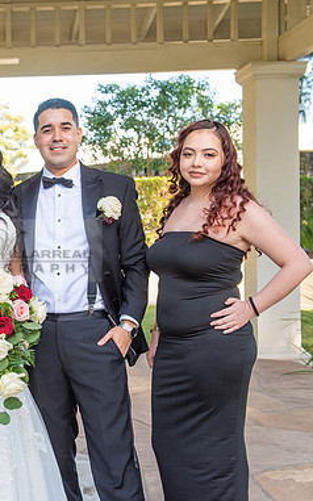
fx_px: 806
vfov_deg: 34.6
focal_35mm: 59
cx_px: -9
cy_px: 250
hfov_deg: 21.1
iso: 200
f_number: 5.6
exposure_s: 1/160
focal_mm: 38
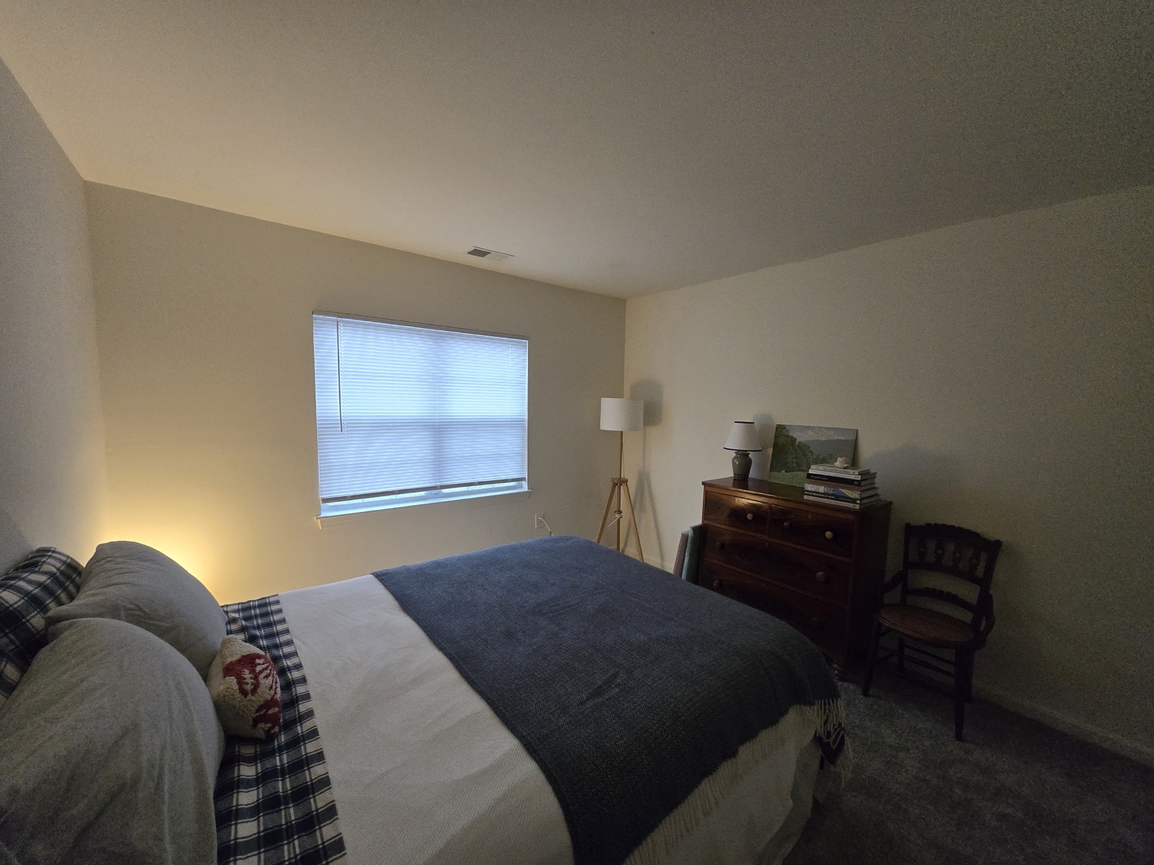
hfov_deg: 106.2
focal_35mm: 13
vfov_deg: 89.9
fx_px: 433
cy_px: 432
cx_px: 577
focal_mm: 1.7
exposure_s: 1/60
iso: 400
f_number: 2.2
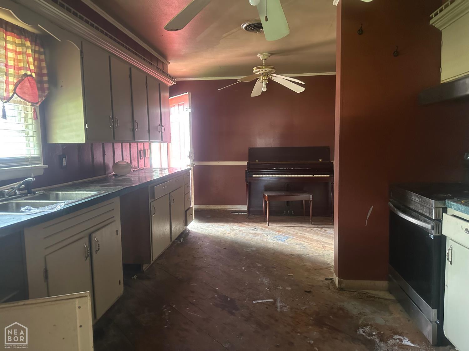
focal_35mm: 24
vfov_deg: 56.8
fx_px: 325
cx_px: 234
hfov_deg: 71.6
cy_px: 176
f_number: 1.78
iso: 1000
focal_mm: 6.86
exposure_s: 1/50
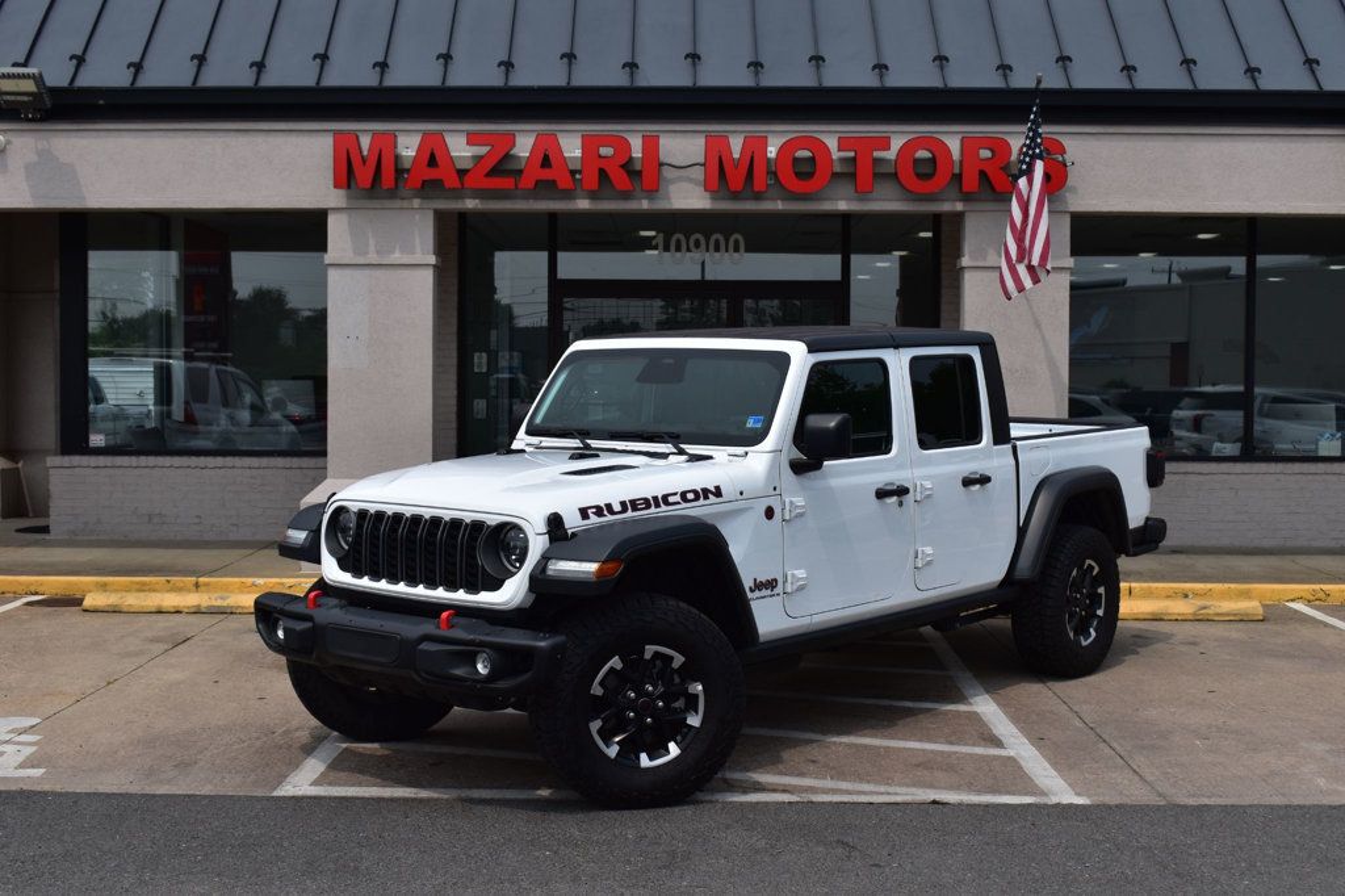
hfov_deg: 42.3
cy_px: 448
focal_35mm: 46
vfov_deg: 28.9
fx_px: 1737
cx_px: 672
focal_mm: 31
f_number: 11
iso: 200
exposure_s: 1/500
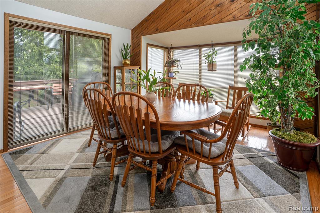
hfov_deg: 96.8
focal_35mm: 16
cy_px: 106
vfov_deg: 73.7
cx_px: 160
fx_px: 142
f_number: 5.6
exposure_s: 1/60
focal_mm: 16
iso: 500
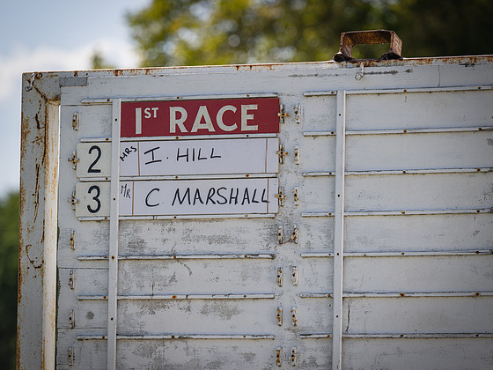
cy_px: 190
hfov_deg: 8.5
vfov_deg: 6.4
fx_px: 3304
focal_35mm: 232
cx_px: 238
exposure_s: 1/1600
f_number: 4
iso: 125
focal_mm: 200
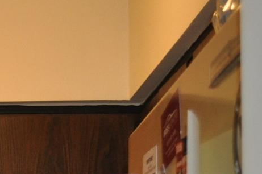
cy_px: 386
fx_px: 1163
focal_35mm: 160
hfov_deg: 11.8
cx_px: -219
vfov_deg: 8.0
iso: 800
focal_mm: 24
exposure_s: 1/60
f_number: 4
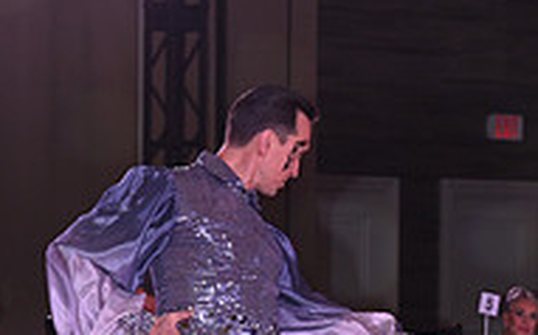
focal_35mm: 285
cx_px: 466
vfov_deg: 4.6
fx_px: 4175
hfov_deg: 7.4
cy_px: 577
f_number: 6.3
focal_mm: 92
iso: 1250
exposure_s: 1/200
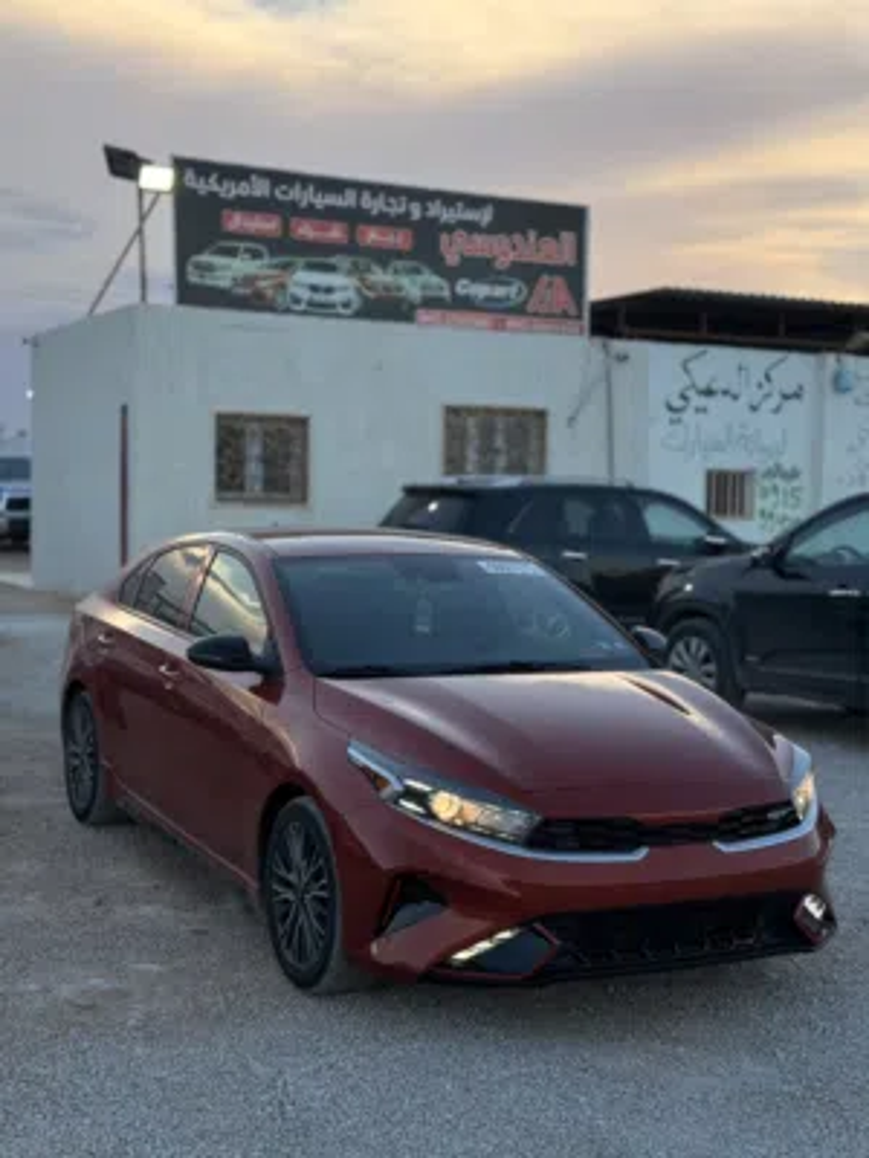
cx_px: 434
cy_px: 579
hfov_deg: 30.3
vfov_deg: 39.7
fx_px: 1607
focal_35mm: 48
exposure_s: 1/865
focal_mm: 6.76
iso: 80
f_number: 1.78
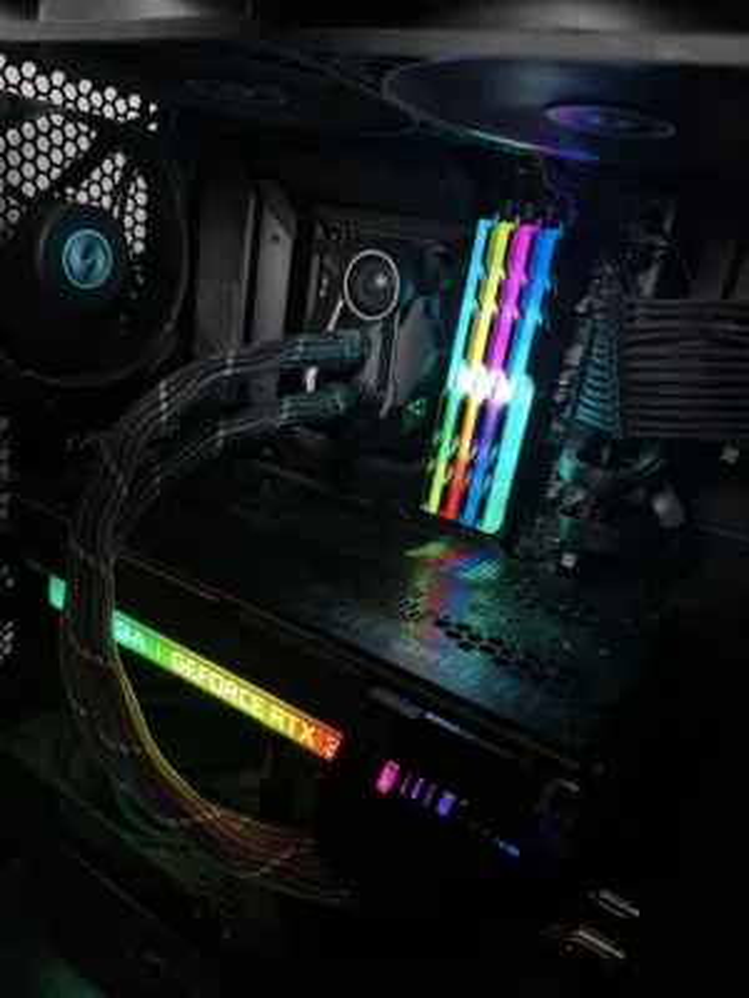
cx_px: 374
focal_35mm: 24
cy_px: 499
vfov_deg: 71.6
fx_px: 692
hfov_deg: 56.8
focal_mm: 6.86
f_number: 1.78
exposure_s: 1/60
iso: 320
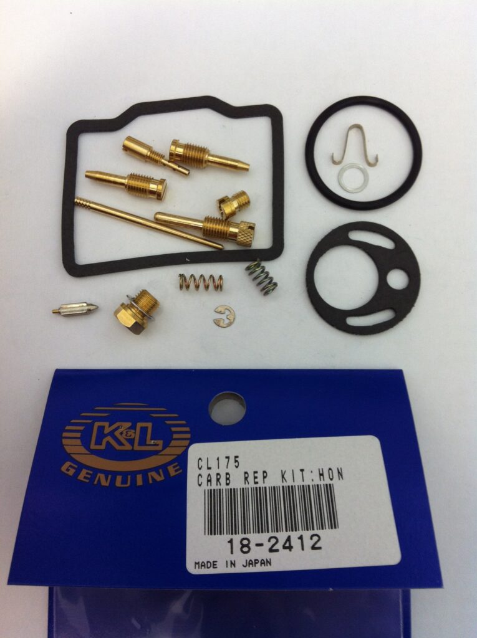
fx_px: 645
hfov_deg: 40.6
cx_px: 238
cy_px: 319
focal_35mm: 35
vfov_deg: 52.7
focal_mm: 3.85
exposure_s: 1/15
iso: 80
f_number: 2.8
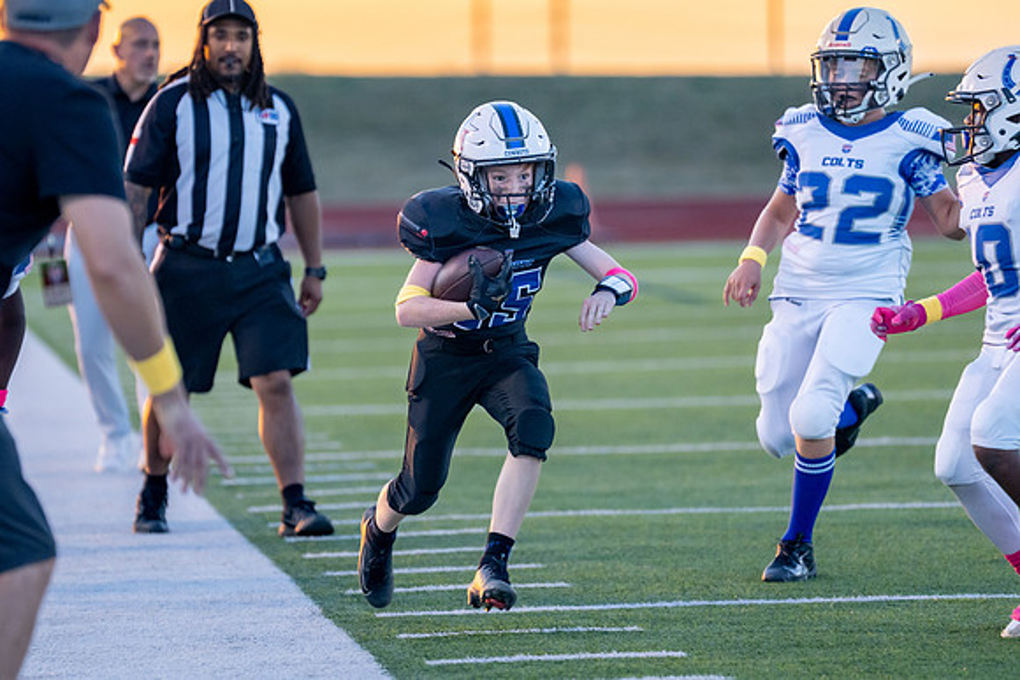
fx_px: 8139
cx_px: 389
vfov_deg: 4.8
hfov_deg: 7.2
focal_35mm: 287
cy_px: 358
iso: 1000
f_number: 2.8
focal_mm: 200
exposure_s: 1/1250
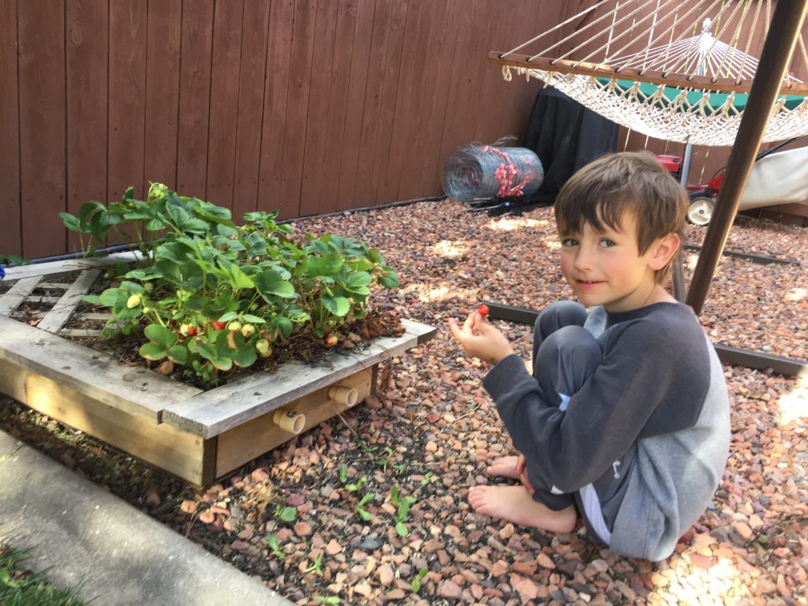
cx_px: 404
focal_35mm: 29
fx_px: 677
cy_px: 303
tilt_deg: -17.4
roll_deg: -7.3
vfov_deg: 48.2
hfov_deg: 61.7
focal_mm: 4.15
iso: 50
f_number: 2.2
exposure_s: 1/120
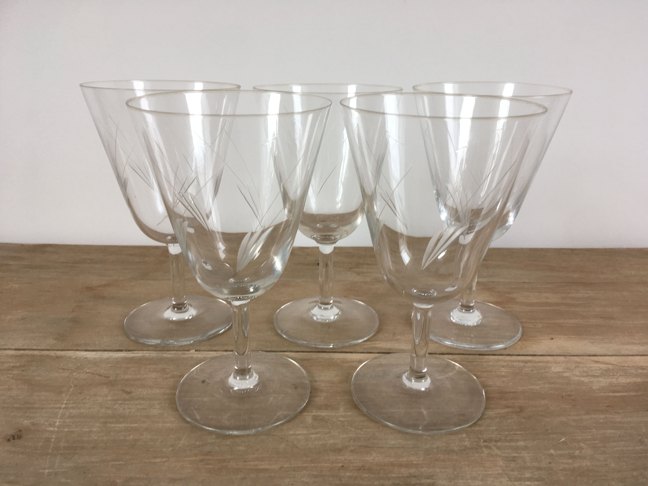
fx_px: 543
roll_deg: -0.3
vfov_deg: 48.2
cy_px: 243
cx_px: 324
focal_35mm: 29
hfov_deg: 61.7
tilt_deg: -16.2
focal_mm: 4.15
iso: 25
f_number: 2.2
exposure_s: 1/50
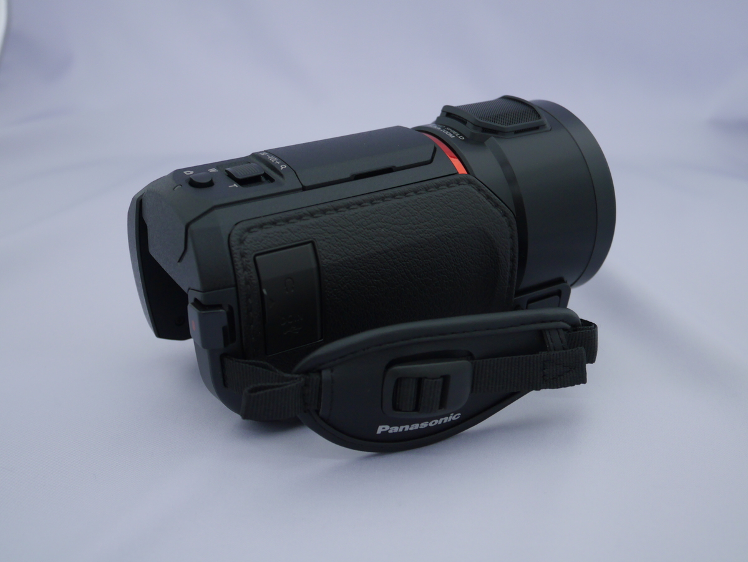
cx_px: 374
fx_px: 908
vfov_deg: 34.4
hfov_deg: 44.8
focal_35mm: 42
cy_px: 281
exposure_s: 1/60
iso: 500
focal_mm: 21
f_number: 4.7
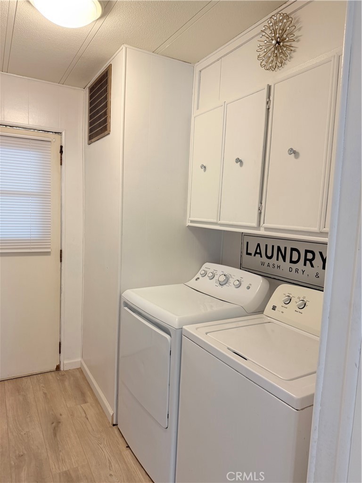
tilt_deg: -6.0
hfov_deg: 56.8
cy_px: 242
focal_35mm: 24
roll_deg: -3.0
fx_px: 335
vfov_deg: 71.6
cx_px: 181
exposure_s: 1/60
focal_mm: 6.76
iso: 125
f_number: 1.78
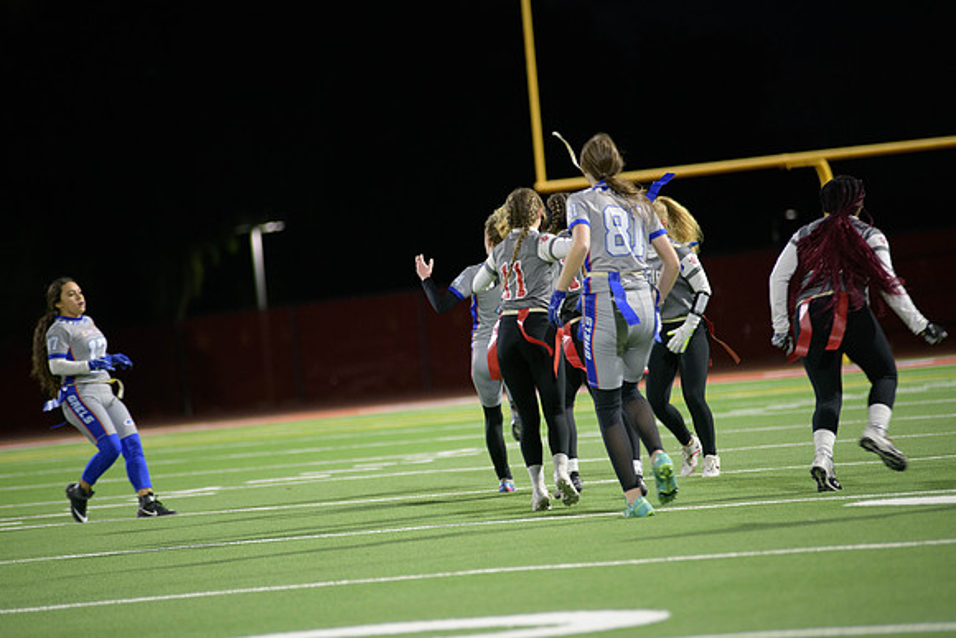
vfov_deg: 6.9
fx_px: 5312
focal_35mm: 200
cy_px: 319
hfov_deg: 10.3
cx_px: 478
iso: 1800
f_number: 2.8
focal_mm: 200
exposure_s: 1/200
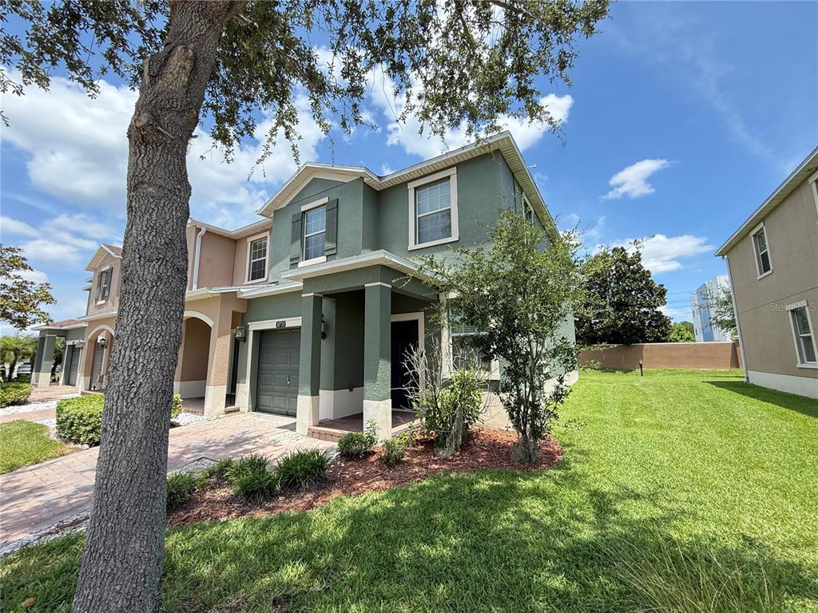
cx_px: 409
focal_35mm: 14
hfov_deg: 102.1
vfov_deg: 85.7
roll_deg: -0.5
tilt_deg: +9.6
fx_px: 331
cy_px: 306
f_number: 2.2
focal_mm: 2.22
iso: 64
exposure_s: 1/726
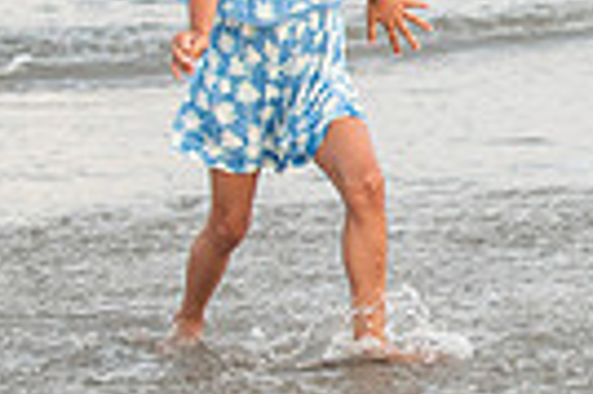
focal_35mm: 304
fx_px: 5001
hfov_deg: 6.7
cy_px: 42
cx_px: 987
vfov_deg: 4.5
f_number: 3.5
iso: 800
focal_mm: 70
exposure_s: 1/1250
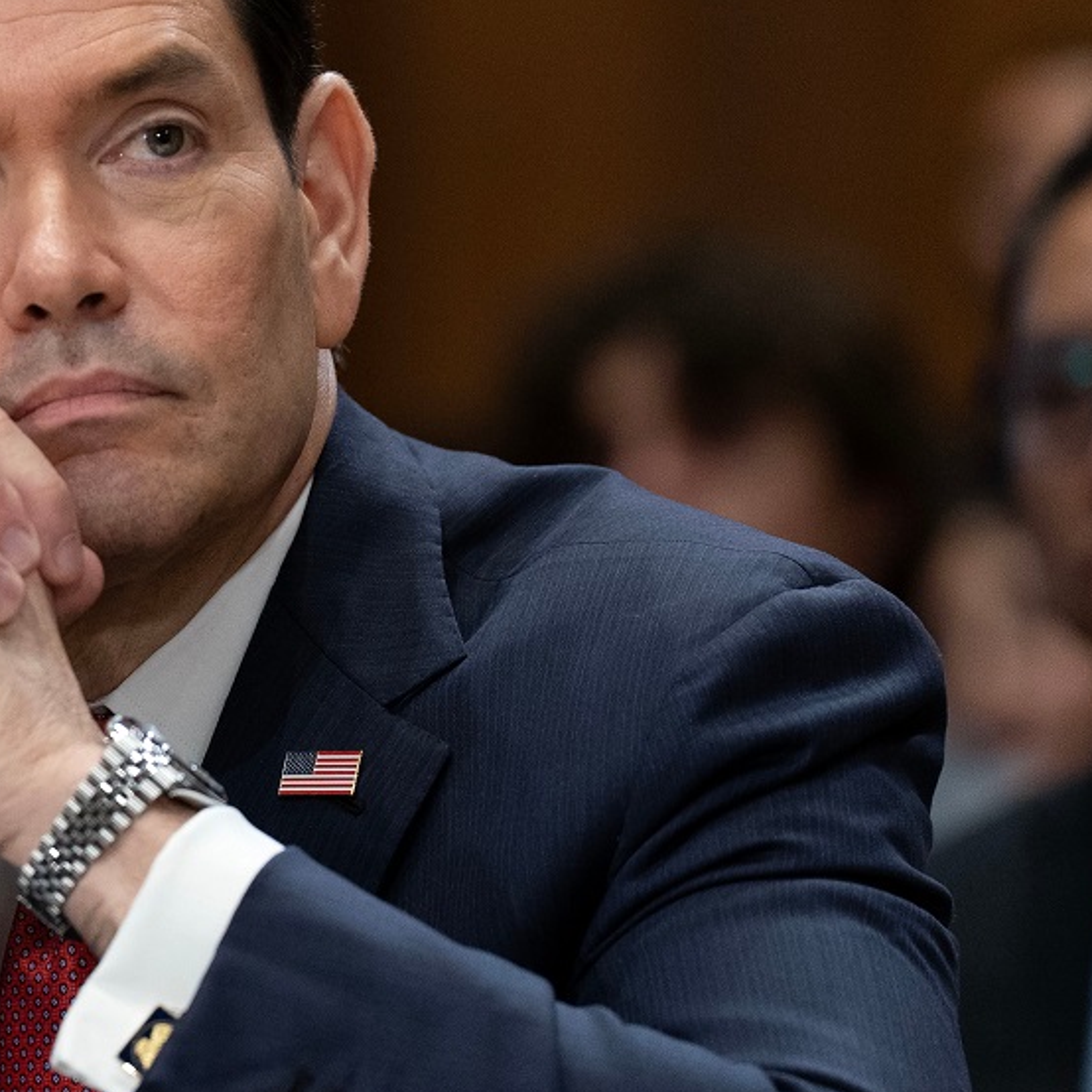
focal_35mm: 393
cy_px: 476
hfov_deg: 4.5
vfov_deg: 4.5
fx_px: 14026
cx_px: 39
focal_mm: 200
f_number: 3.2
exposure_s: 1/320
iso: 2500
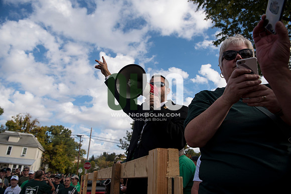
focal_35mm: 24
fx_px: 194
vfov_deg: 53.2
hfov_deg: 73.7
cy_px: 97
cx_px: 146
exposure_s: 1/1600
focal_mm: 24
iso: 250
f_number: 4.5
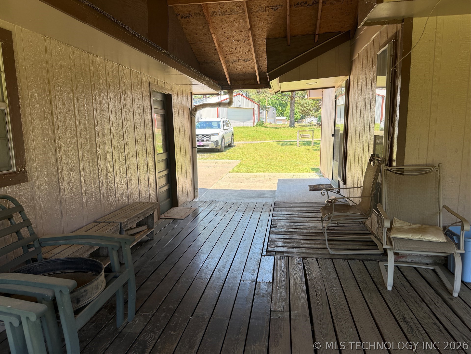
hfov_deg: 71.6
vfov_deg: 56.8
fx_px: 327
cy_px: 177
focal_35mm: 24
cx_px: 236
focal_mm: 6.76
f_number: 1.78
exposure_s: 1/507
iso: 100
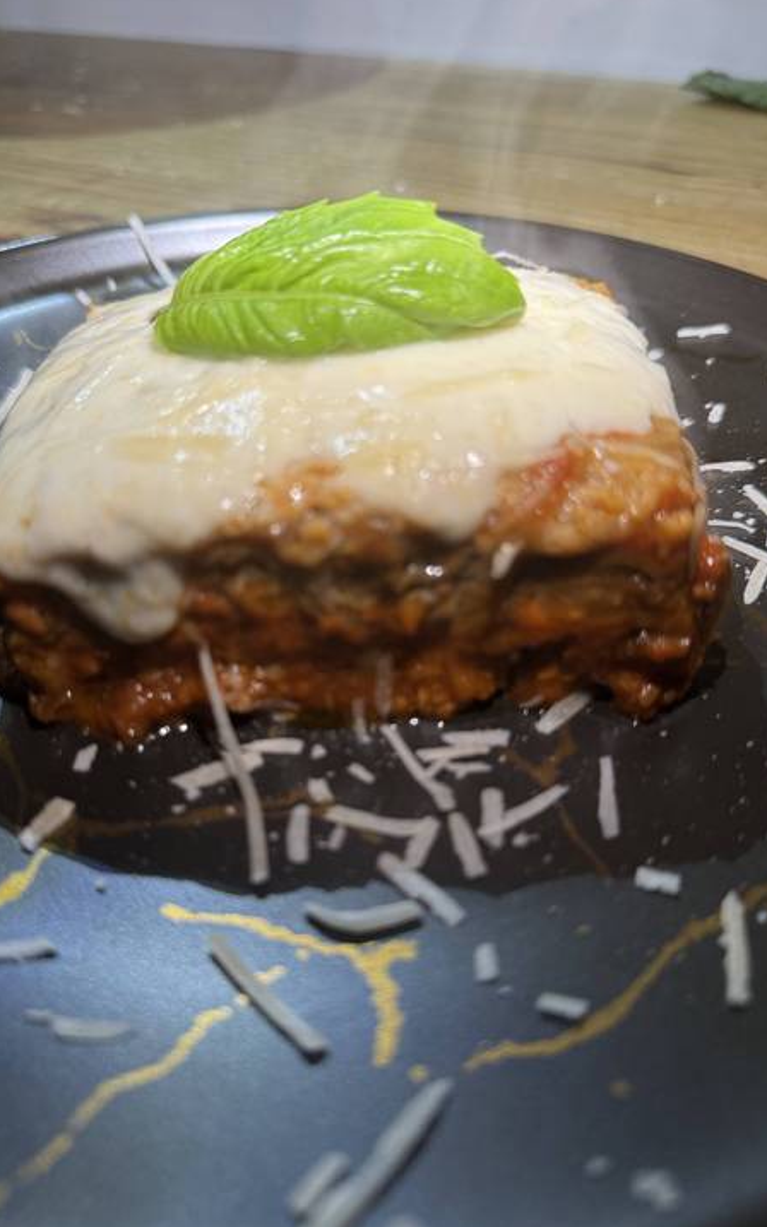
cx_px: 354
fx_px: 870
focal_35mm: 26
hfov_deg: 47.5
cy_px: 615
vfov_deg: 70.4
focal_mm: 6.86
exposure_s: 1/47
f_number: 1.78
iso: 200
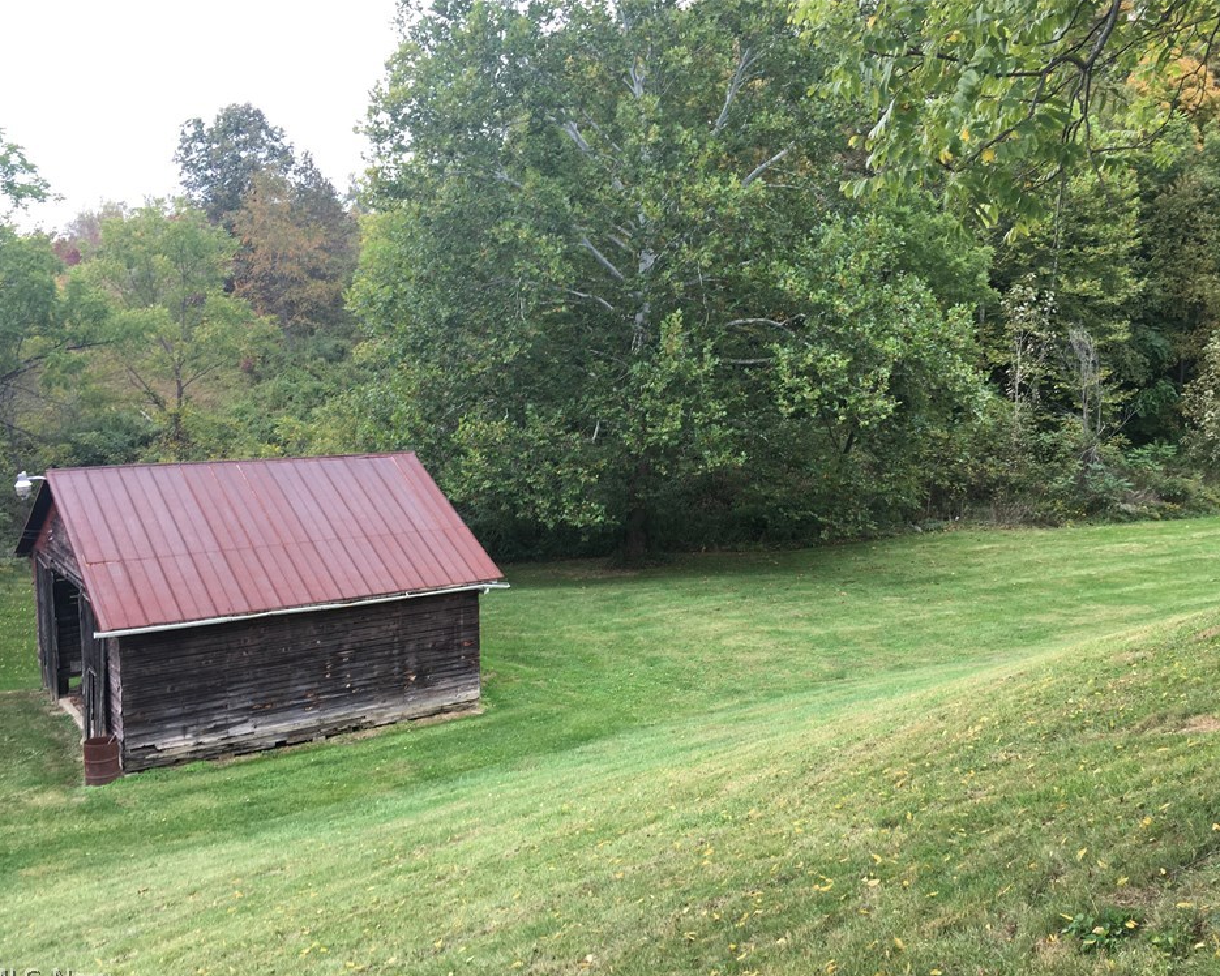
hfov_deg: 57.1
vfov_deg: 47.1
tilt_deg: -7.1
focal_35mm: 31
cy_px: 500
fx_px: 1119
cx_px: 645
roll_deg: -1.6
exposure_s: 1/60
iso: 25
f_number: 2.2
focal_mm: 4.15
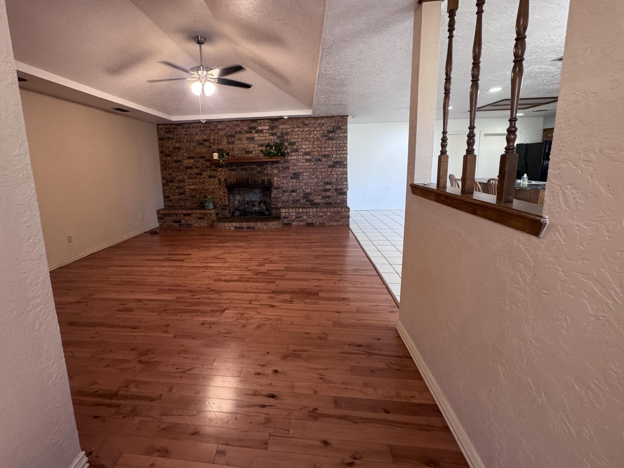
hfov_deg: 94.1
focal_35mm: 16
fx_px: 288
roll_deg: +2.1
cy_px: 209
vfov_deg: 77.9
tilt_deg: -9.4
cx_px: 275
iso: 320
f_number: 2.2
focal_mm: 2.22
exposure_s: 1/60
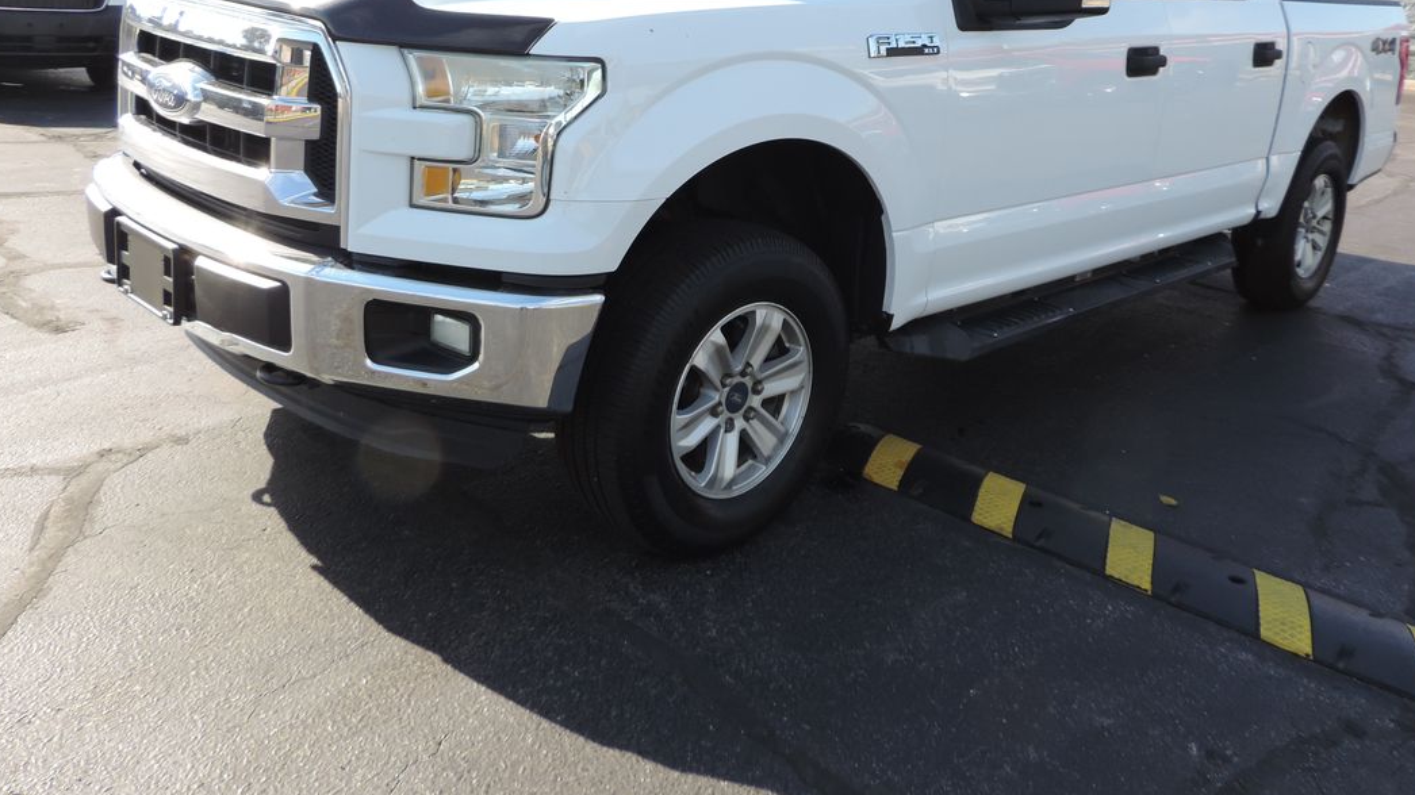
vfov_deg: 36.0
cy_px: 222
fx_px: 1200
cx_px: 741
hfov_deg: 61.0
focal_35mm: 32
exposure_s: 1/320
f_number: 3
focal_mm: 4.3
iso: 80
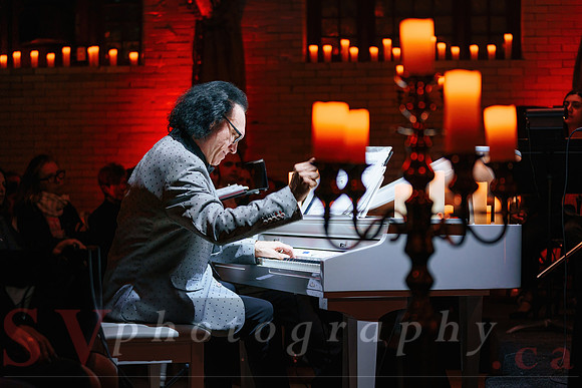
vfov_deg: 19.5
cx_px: 291
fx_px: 1132
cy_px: 194
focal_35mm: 70
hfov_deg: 28.8
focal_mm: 70
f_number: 2.8
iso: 1000
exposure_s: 1/200
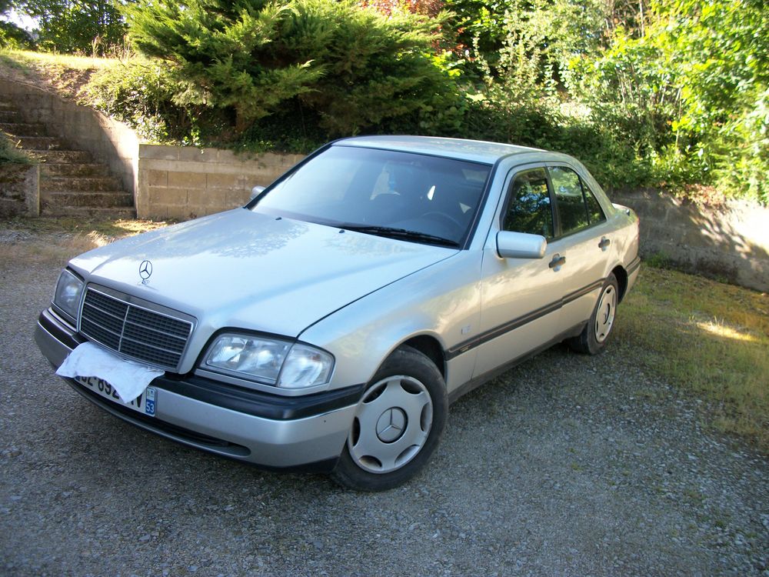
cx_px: 384
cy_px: 288
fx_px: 711
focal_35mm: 32
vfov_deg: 44.2
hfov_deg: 56.8
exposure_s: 1/125
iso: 80
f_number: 2.9
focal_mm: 5.7
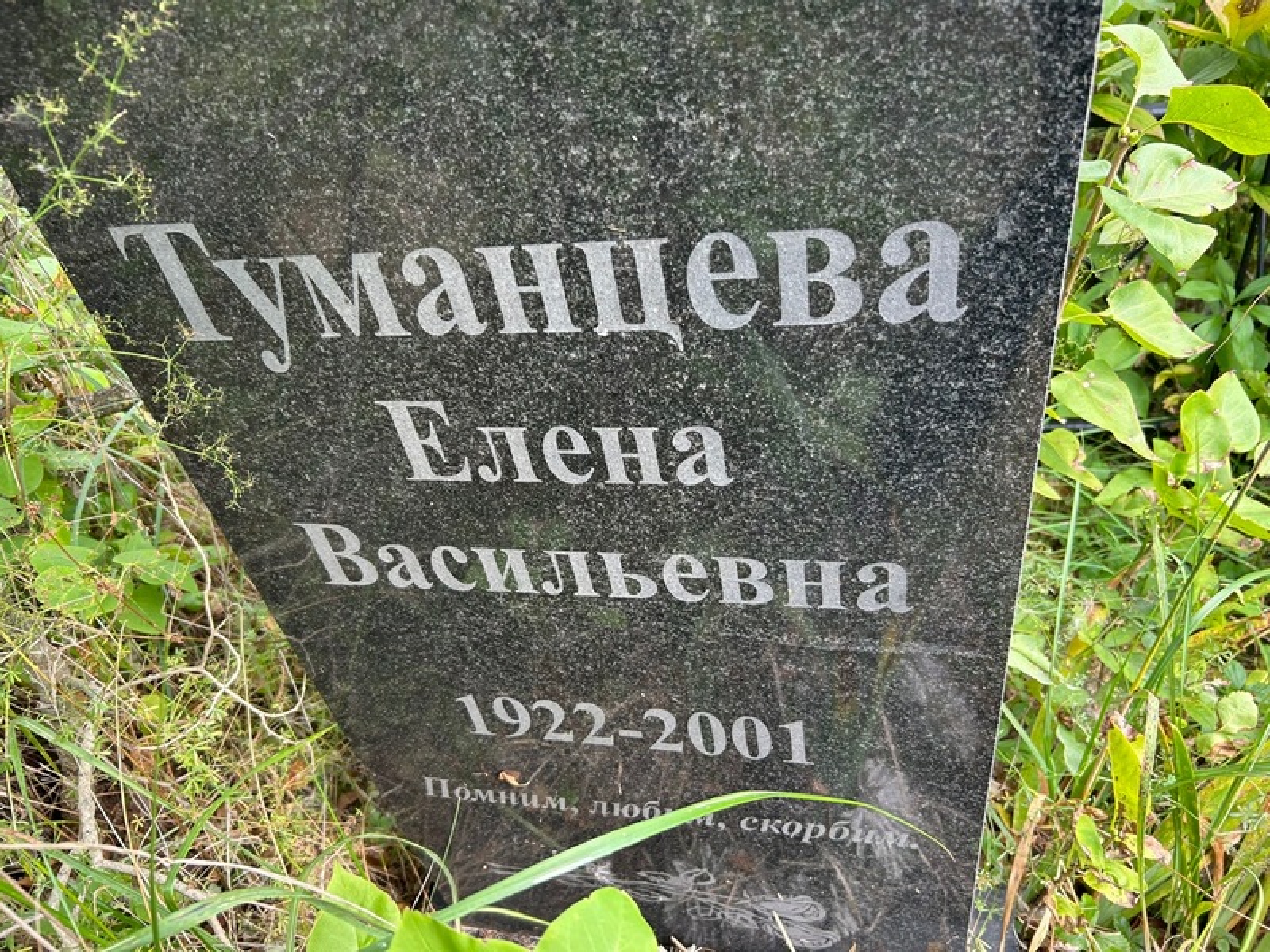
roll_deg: +12.8
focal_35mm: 26
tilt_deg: -42.8
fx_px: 954
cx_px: 635
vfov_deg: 53.1
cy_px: 476
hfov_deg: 67.3
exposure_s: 1/121
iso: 50
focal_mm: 5.7
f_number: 1.5
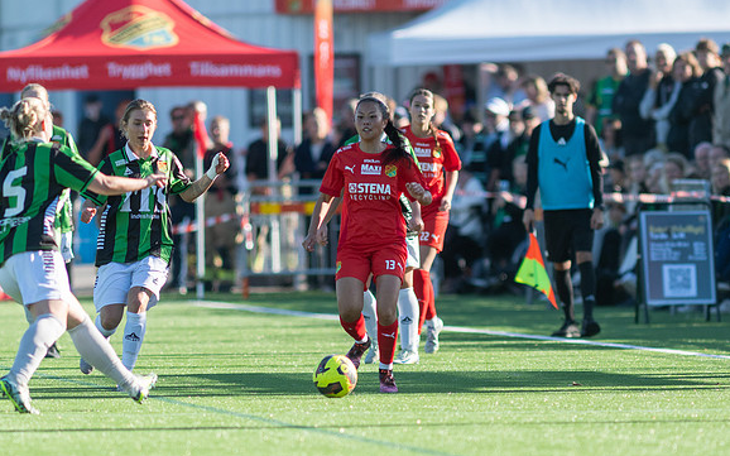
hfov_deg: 3.4
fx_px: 12213
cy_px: 242
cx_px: 365
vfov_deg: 2.1
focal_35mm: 614
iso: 360
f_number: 3.2
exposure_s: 1/2500
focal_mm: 300
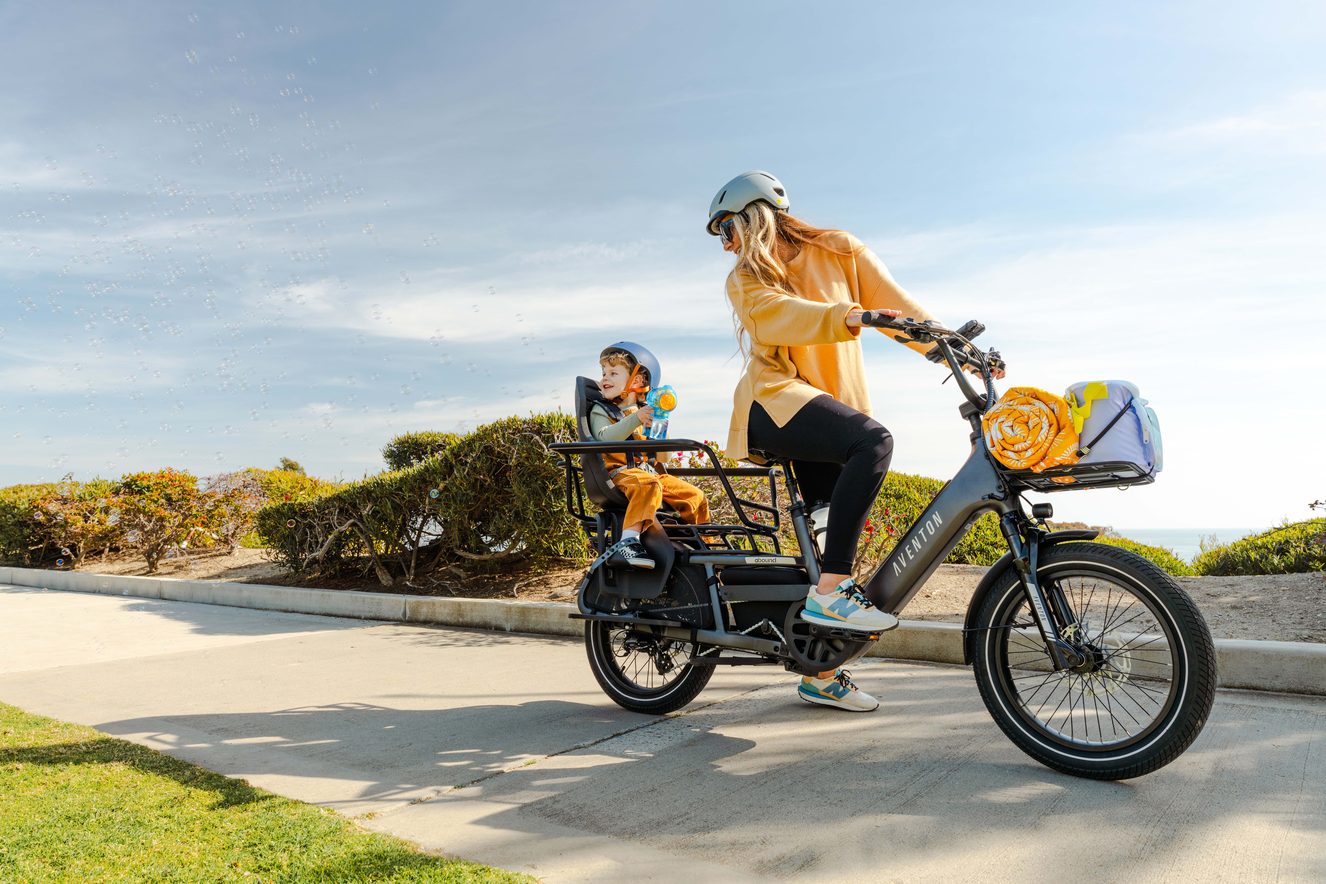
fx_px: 884
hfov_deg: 73.7
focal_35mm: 24
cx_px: 663
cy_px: 442
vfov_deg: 53.1
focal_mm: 24
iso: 100
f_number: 7.1
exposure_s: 1/200
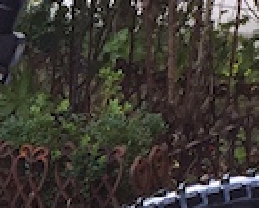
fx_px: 1634
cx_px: -166
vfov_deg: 7.1
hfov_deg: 8.8
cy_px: 359
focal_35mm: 213
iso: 40
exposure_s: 1/60
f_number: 2.2
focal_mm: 4.15
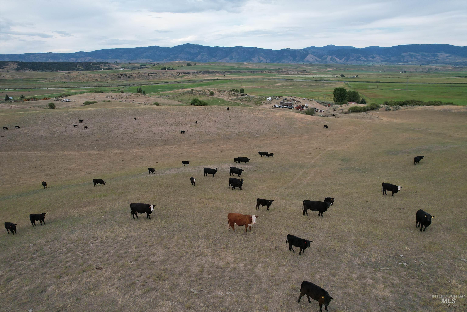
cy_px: 156
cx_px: 234
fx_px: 285
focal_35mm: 22
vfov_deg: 57.2
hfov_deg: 78.6
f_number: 2.8
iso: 150
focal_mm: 8.38
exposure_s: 1/800
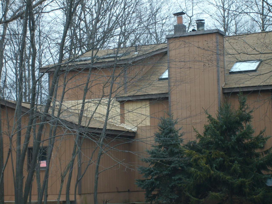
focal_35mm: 92
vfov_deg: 16.1
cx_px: 136
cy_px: 102
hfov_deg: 21.3
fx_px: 723
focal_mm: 15.5
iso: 50
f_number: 4.6
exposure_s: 1/60
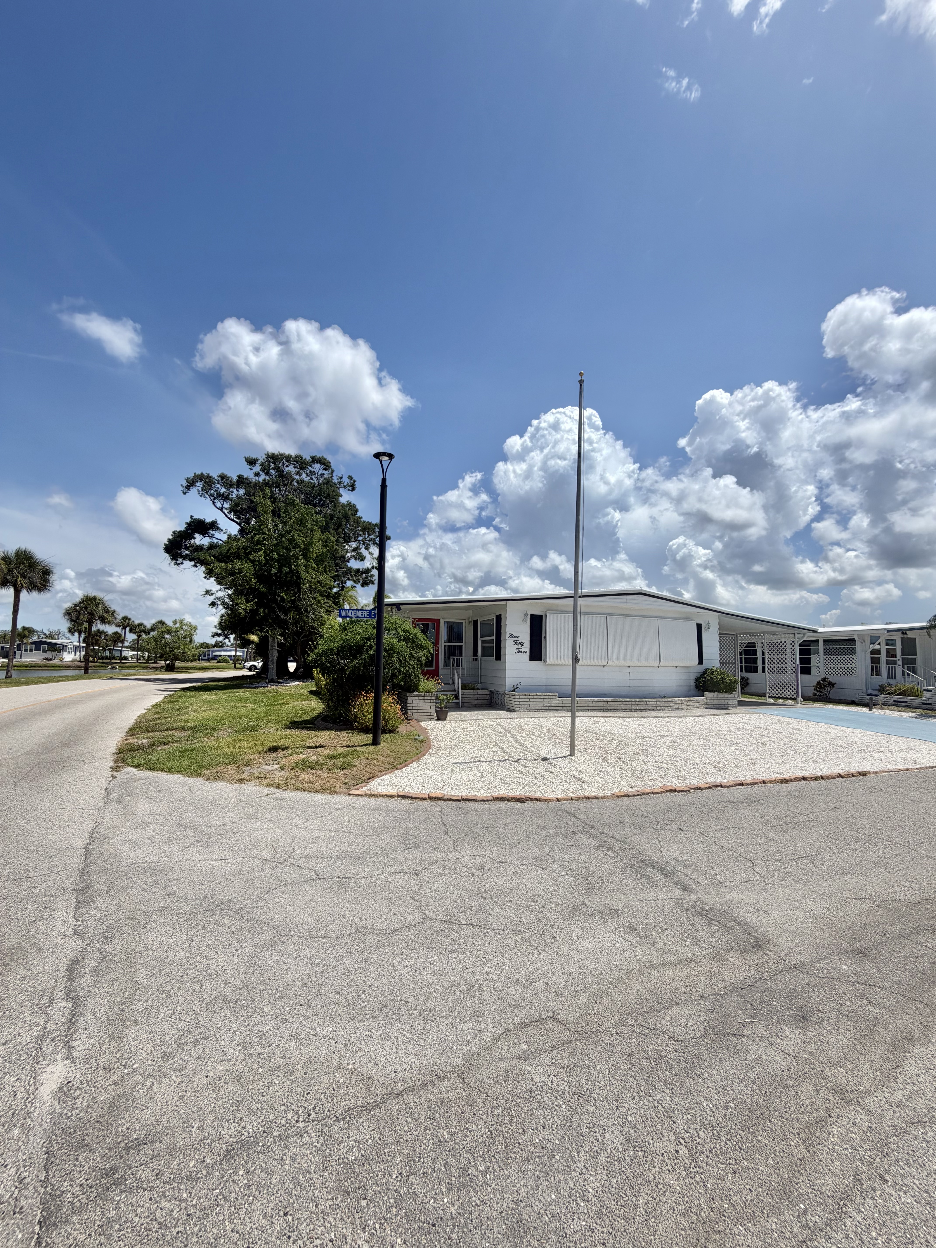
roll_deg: -0.4
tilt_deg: +6.1
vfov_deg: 102.1
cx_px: 468
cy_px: 624
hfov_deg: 85.7
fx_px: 505
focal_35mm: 14
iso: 20
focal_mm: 2.22
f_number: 2.2
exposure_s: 1/1656
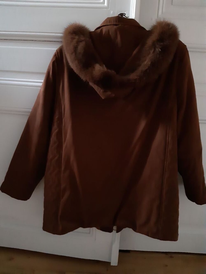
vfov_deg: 67.3
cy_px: 137
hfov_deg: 53.1
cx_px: 103
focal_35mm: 26
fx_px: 206
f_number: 1.7
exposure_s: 1/10
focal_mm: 3.92
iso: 1250
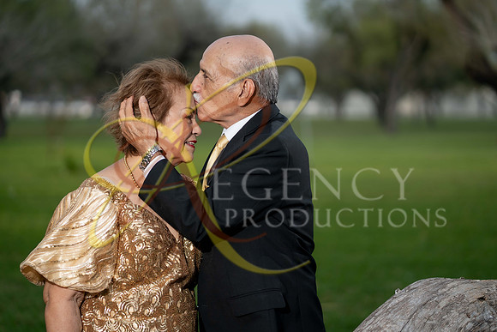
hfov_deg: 23.9
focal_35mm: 85
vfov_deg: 16.1
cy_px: 166
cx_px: 248
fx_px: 1174
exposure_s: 1/1600
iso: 200
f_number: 2.2
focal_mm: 85
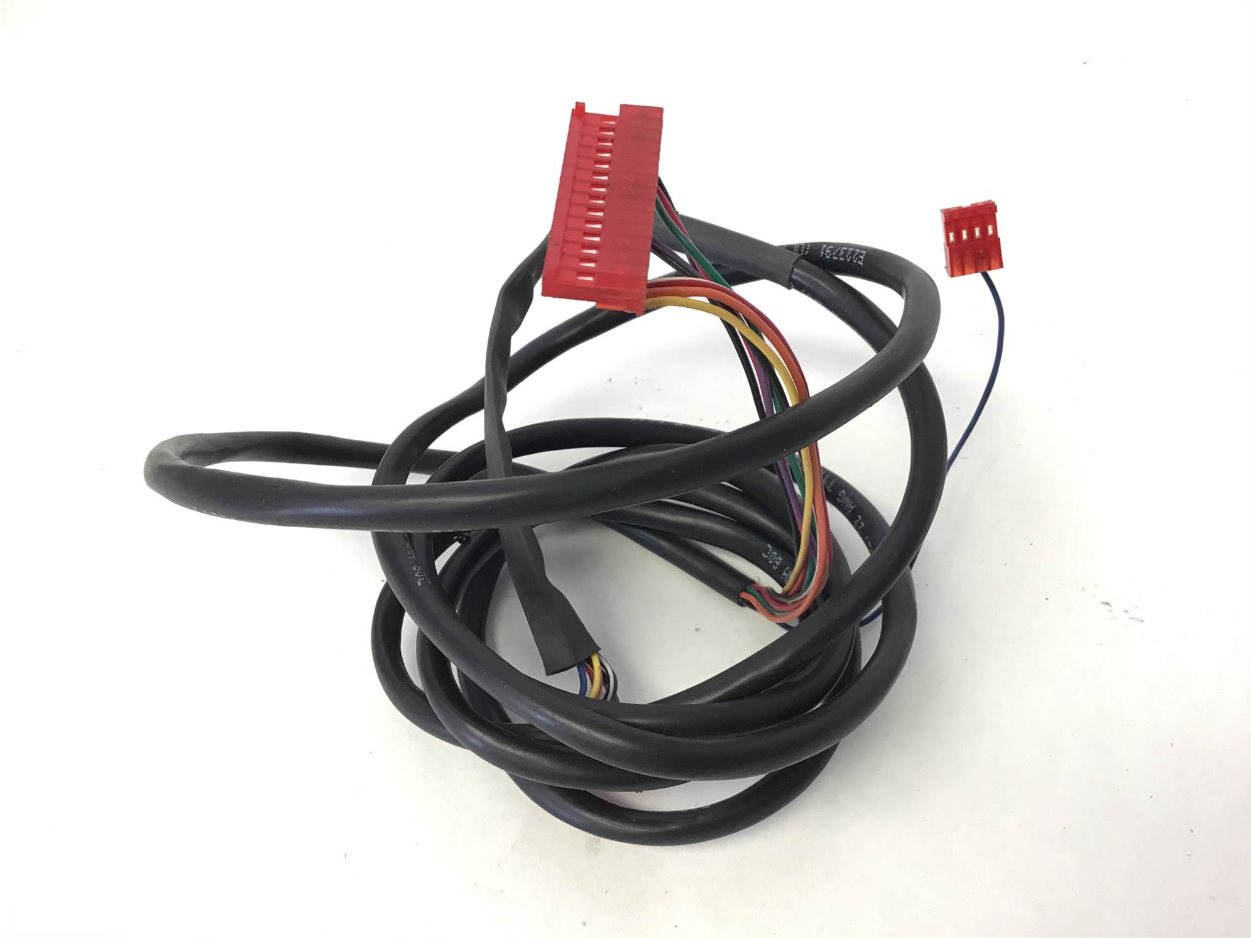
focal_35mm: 31
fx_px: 1120
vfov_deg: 45.4
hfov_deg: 58.4
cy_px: 469
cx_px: 626
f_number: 2.4
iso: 40
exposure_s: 1/33
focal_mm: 3.3
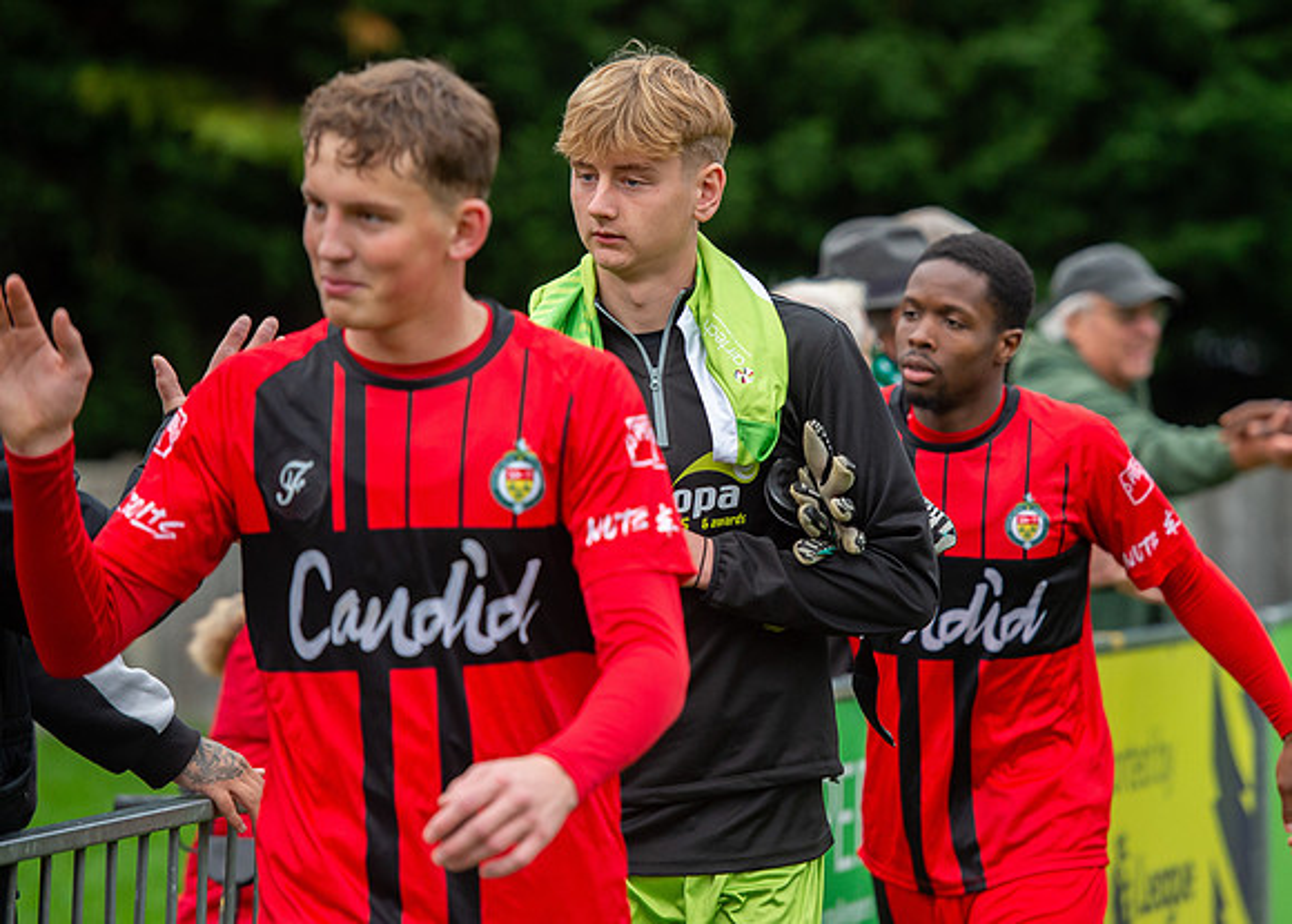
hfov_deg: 9.8
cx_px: 796
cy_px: 396
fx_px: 7505
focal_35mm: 204
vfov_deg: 7.0
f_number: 4
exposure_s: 1/1000
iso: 1600
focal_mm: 170
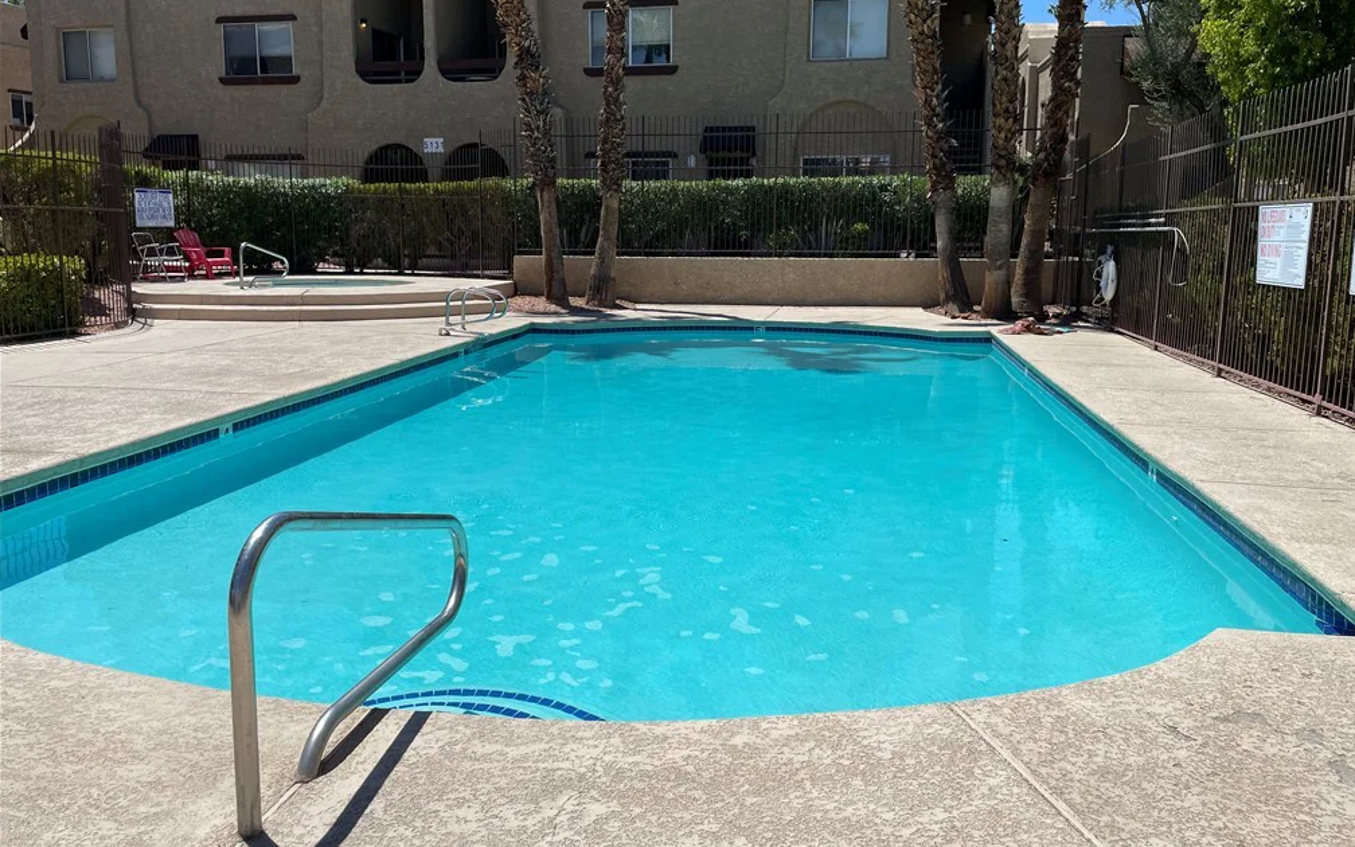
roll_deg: -1.1
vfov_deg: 44.5
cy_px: 376
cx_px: 687
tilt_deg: -9.2
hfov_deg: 66.5
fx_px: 1034
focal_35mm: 28
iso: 32
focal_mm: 4.2
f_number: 1.6
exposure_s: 1/6135
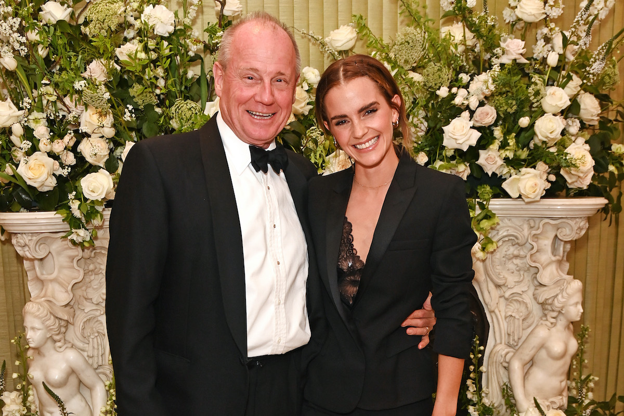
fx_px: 537
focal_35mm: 31
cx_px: 312
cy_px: 208
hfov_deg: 60.3
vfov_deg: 42.3
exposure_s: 1/200
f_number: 6.3
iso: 2000
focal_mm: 31
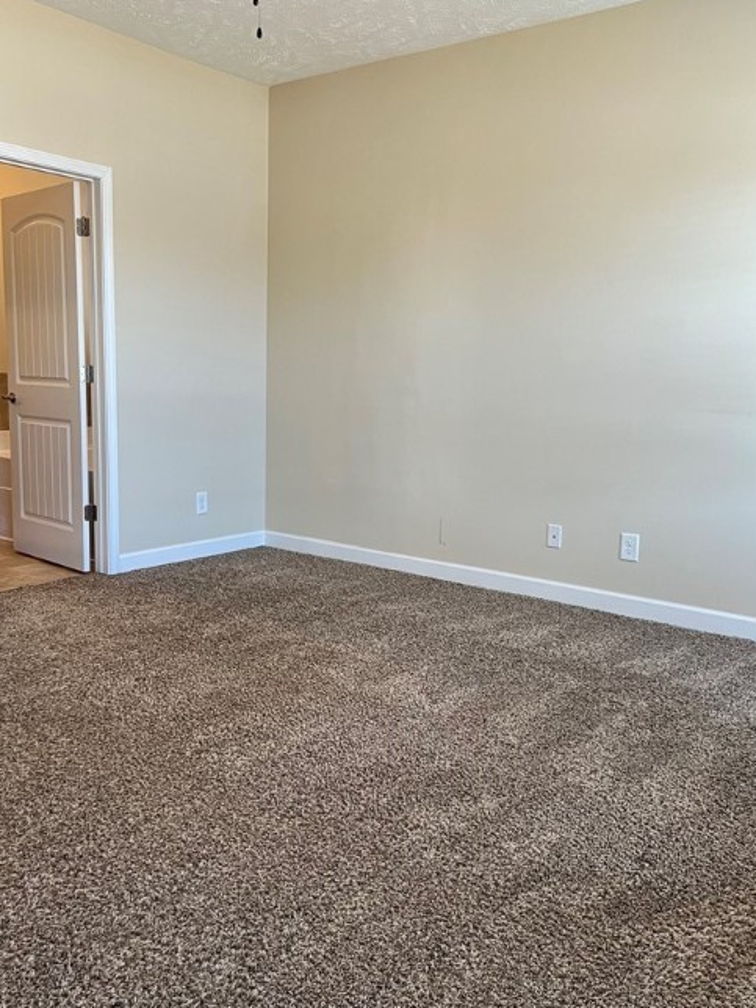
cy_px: 513
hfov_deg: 45.4
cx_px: 338
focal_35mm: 31
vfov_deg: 58.3
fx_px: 903
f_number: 1.5
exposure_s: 1/75
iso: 125
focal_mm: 5.7
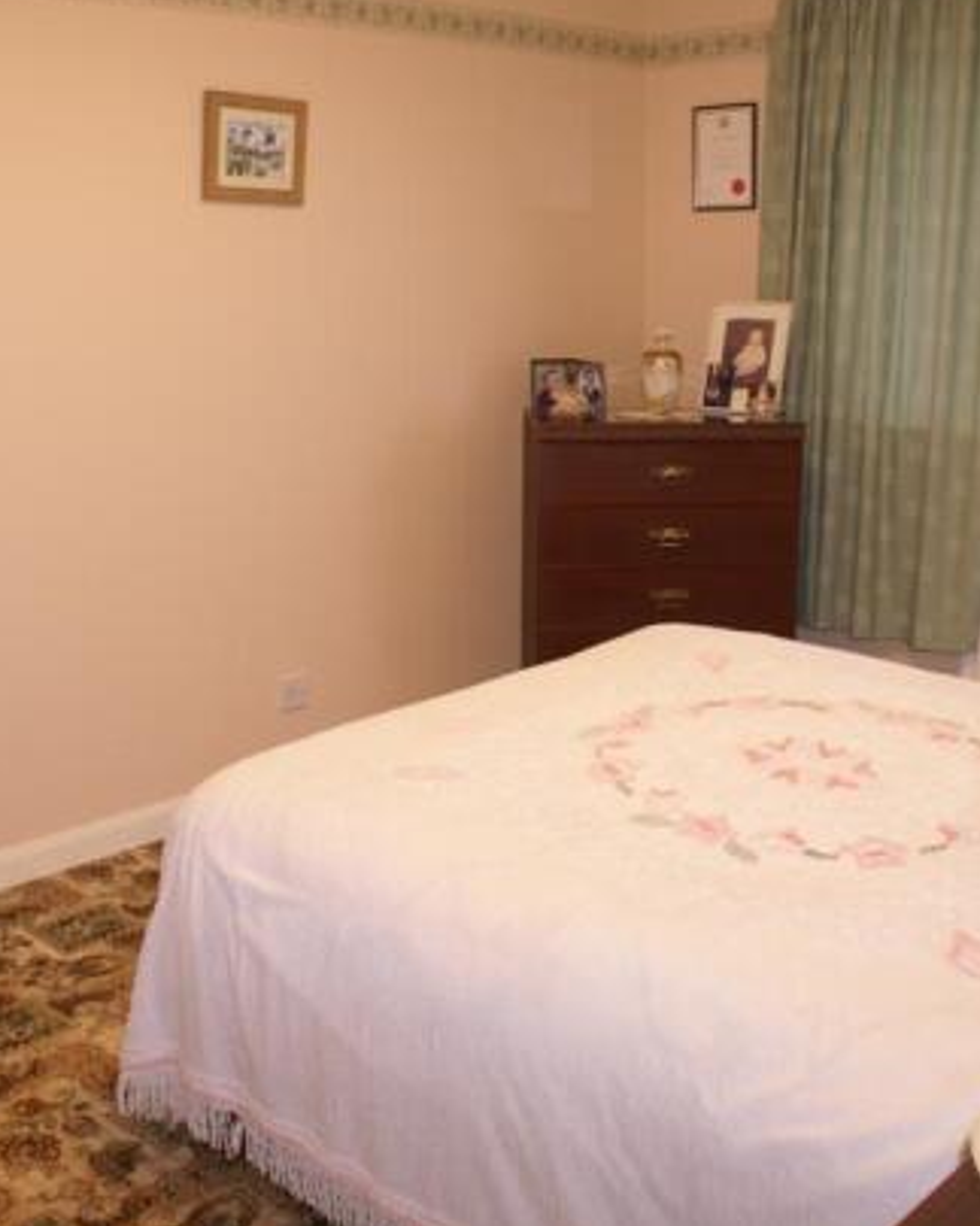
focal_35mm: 41
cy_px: 572
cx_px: 441
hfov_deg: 36.4
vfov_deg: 44.8
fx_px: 1487
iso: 100
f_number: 3.5
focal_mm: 18
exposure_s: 1/2.5
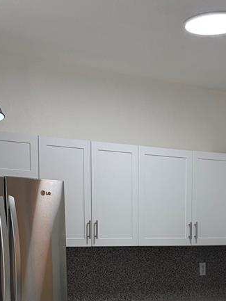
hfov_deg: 20.4
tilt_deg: -1.7
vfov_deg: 26.0
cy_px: 278
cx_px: 120
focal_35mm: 72
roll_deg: +0.1
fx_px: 626
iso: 125
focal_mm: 5.96
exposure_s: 1/123
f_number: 1.6
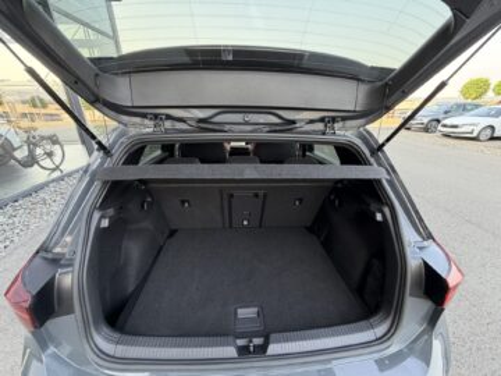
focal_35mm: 14
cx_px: 250
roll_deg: -0.6
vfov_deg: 85.7
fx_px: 203
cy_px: 188
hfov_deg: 102.1
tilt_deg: -23.8
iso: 160
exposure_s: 1/121
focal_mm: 2.22
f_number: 2.2
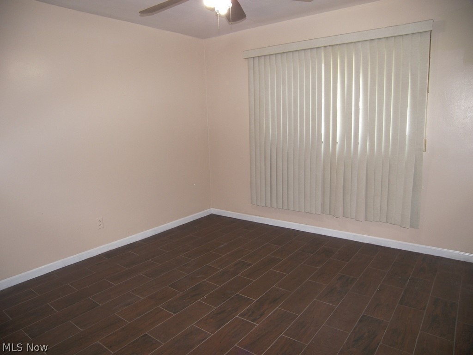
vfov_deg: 56.8
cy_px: 178
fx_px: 328
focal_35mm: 24
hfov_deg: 71.6
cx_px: 236
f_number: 2.8
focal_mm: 5
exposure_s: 1/30
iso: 100
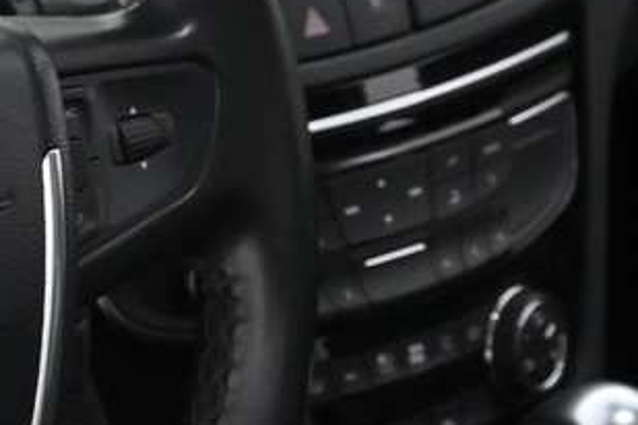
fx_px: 3135
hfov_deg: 11.1
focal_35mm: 177
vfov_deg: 7.8
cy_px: 295
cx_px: -359
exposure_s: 1/40
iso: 1800
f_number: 4
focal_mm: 22.5
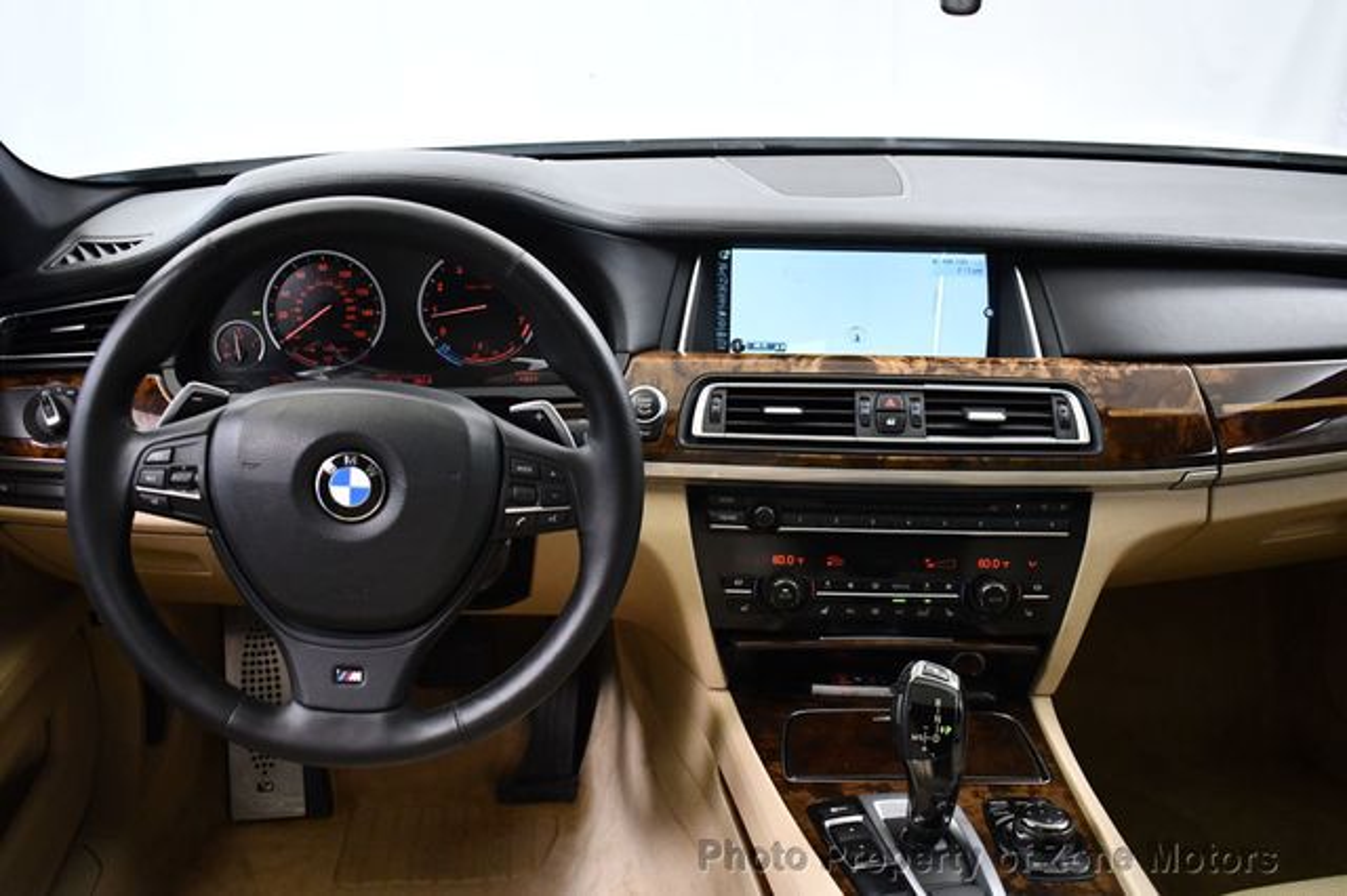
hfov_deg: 57.2
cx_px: 674
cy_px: 448
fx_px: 1234
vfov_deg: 39.9
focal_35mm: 33
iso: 3200
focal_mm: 22
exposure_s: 1/80
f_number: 3.8
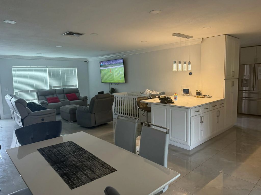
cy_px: 98
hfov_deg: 71.6
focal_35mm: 24
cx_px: 130
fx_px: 181
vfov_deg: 56.8
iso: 320
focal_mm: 6.76
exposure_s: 1/120
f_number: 1.78
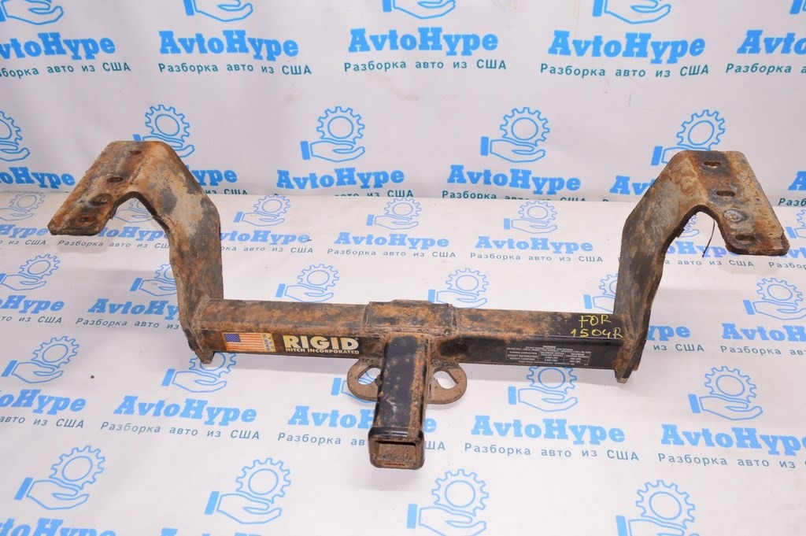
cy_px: 268
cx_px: 403
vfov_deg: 41.6
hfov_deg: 59.5
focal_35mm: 32
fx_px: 705
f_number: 8
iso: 1600
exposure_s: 1/60
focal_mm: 21
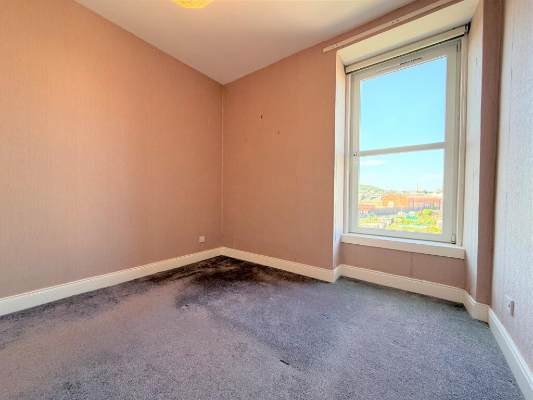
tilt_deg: -1.6
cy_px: 200
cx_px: 266
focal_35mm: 14
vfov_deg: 85.7
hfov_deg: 102.1
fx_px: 216
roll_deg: -0.4
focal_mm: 2.22
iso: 160
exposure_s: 1/121
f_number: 2.2
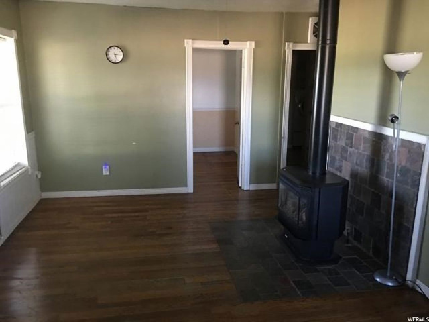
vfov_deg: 48.2
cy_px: 161
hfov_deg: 61.7
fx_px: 359
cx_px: 214
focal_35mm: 29
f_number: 2.2
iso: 80
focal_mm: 4.15
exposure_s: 1/4
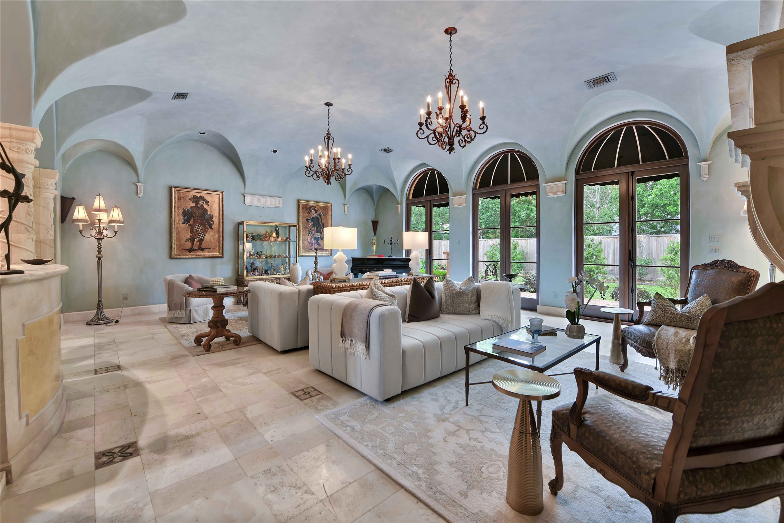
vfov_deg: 81.2
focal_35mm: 14
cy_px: 262
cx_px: 392
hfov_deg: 104.3
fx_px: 305
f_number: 8
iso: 100
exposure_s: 1/5
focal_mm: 14
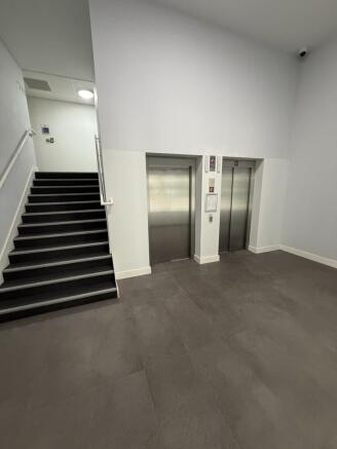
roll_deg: -0.4
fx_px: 182
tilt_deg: -12.0
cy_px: 224
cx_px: 168
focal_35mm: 14
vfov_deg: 102.0
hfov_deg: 85.7
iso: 500
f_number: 2.2
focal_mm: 2.22
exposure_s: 1/50
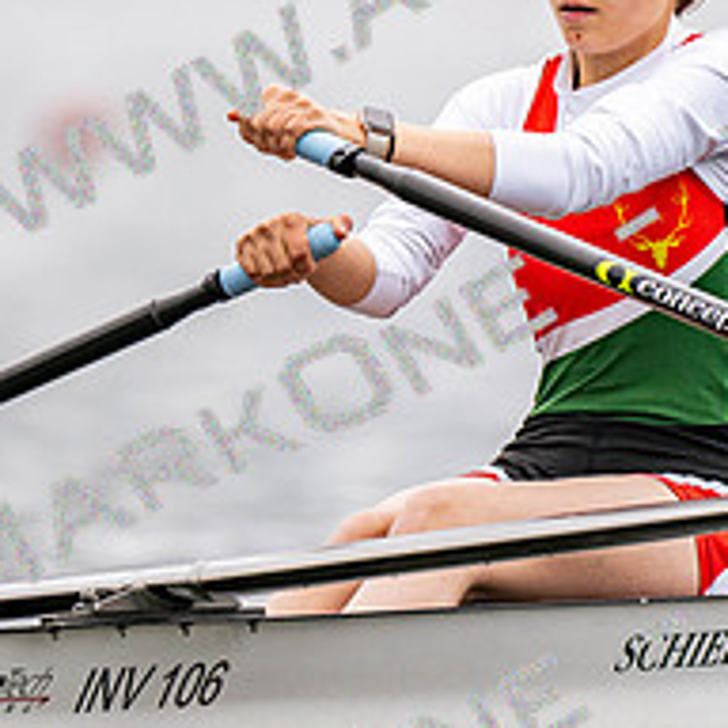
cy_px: 245
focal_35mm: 1544
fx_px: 36737
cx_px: 444
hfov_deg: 1.1
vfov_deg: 1.1
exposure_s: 1/2500
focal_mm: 600
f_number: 4
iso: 360
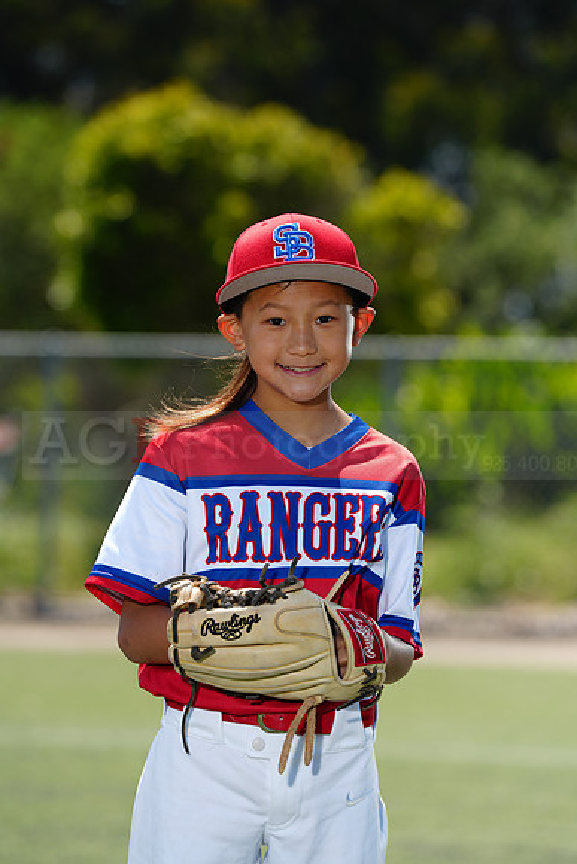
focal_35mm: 200
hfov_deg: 6.9
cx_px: 288
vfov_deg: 10.3
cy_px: 432
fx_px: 4805
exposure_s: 1/250
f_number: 5
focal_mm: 200
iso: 50
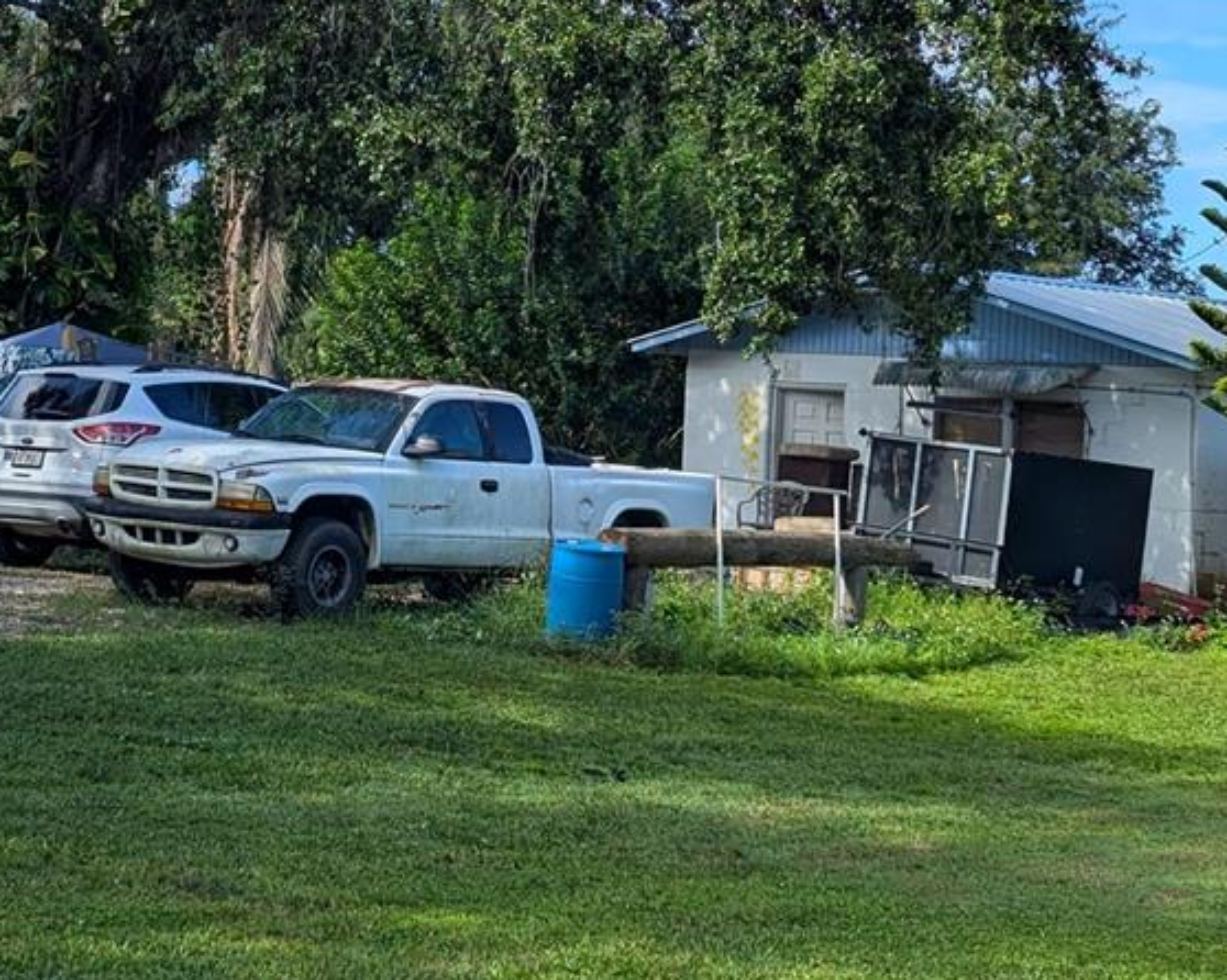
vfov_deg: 17.7
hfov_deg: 22.1
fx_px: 3122
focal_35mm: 86
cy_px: 149
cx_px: 319
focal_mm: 6.81
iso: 48
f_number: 1.85
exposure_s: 1/1490
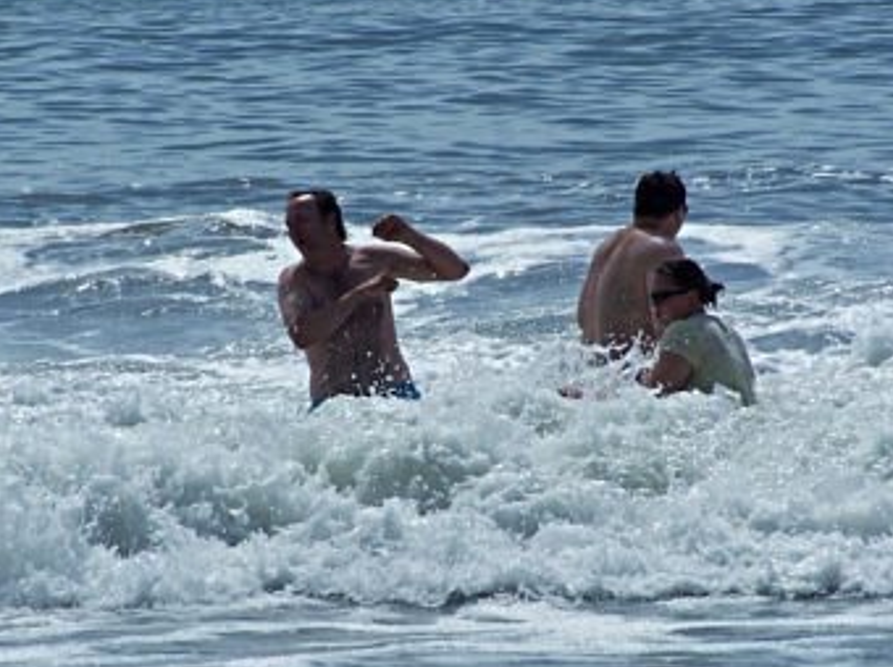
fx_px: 9918
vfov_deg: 3.9
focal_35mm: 385
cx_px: 486
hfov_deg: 5.2
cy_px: 332
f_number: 6.3
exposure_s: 1/1500
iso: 80
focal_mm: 39.5
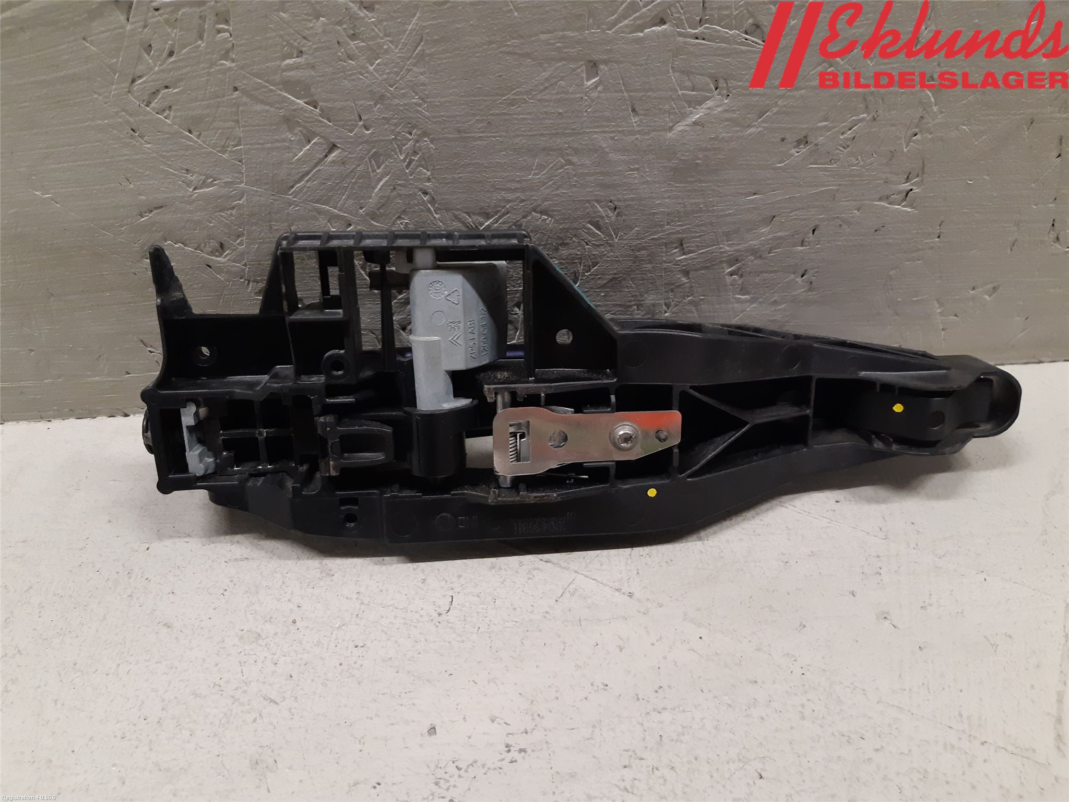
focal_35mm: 26
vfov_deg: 53.1
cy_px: 401
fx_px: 803
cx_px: 534
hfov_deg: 67.3
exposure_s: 1/50
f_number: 1.7
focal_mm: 3.93
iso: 200
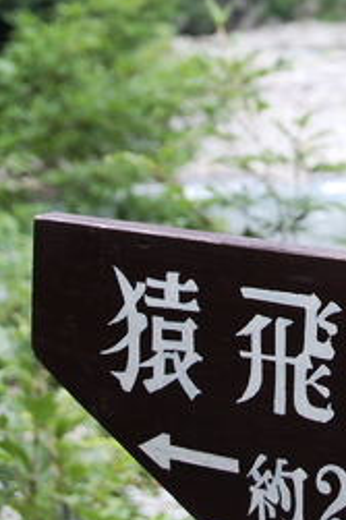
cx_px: 395
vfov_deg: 10.4
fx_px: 2847
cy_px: 8
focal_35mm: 197
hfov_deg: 6.9
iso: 220
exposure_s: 1/125
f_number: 5.6
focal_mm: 55
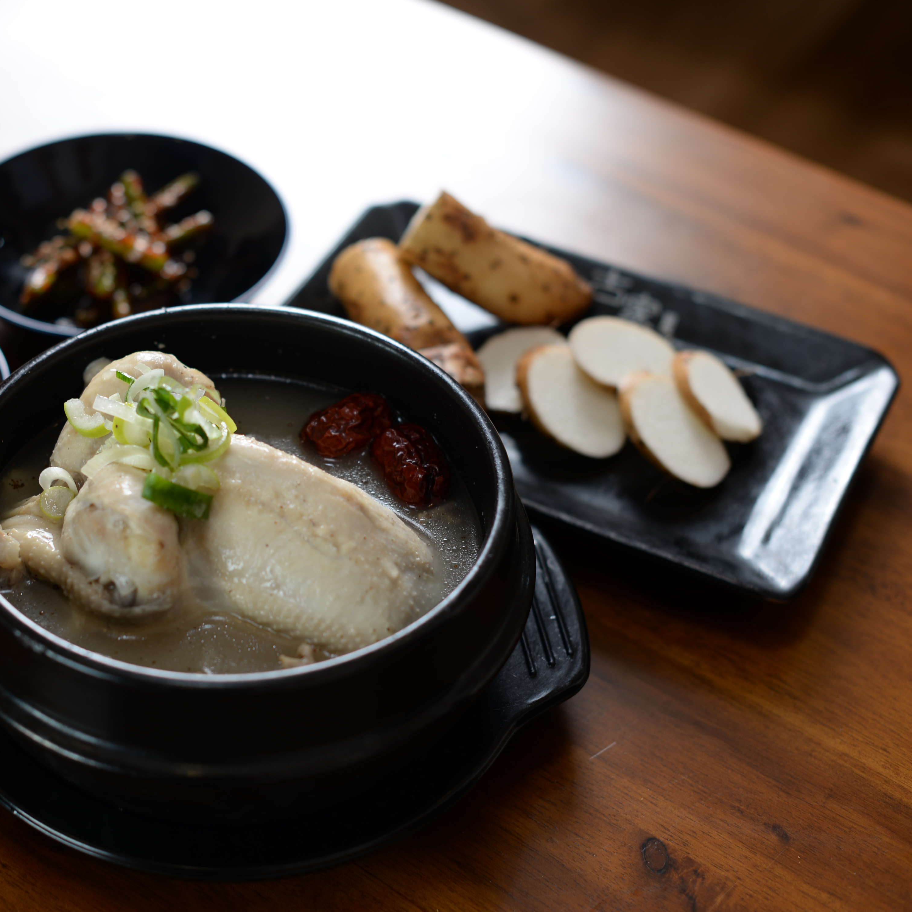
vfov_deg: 26.9
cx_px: 242
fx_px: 1908
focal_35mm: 64
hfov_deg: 26.6
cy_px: 456
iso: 125
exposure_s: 1/125
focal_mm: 50
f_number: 3.2
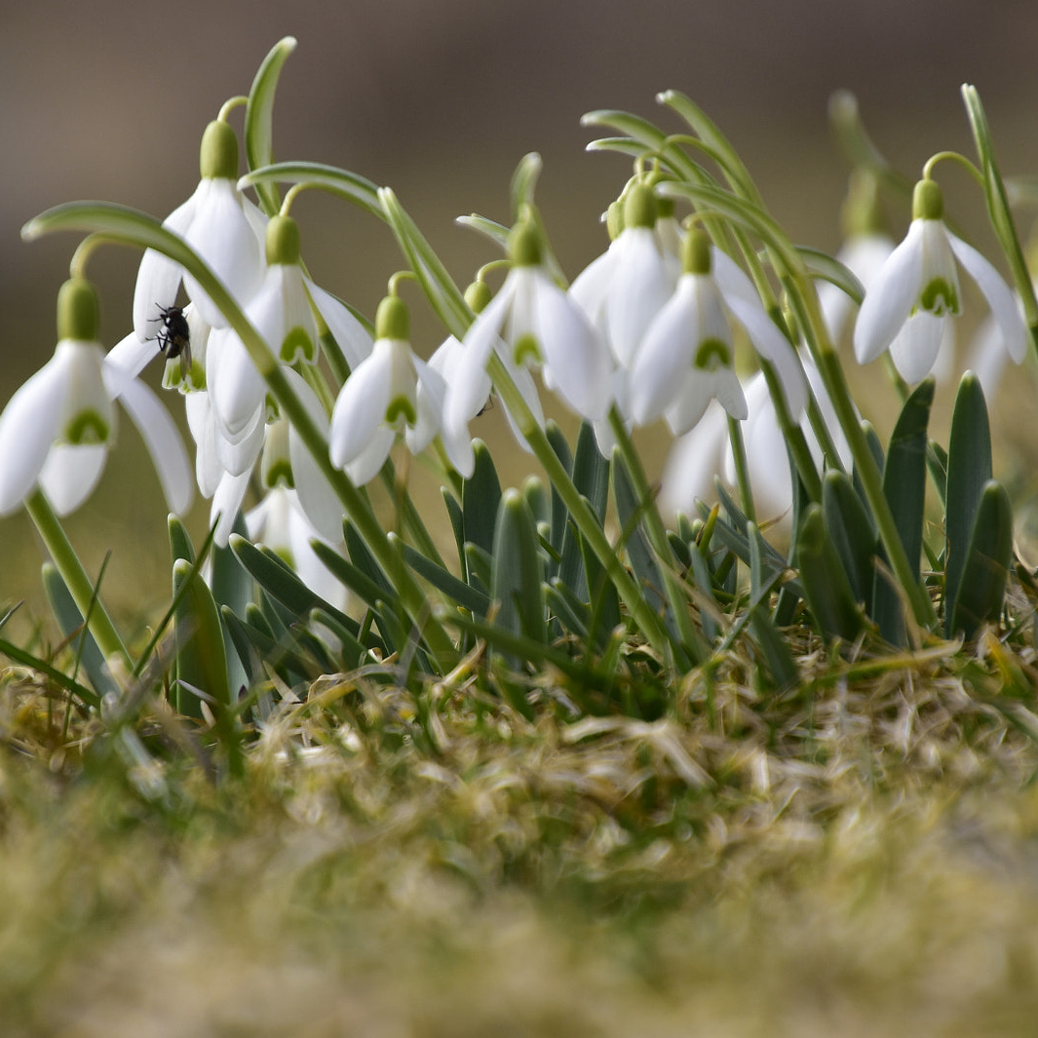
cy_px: 519
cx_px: 519
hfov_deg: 3.0
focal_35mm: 575
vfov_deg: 3.0
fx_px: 19507
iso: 280
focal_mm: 300
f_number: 6.3
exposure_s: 1/500
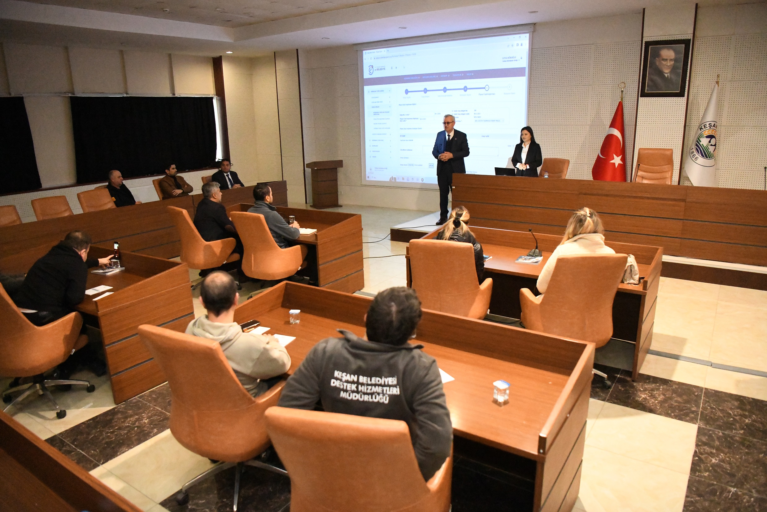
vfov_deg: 53.1
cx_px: 384
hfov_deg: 73.7
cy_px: 256
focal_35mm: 24
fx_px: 511
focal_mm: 24
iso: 22800
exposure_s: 1/250
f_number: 2.8
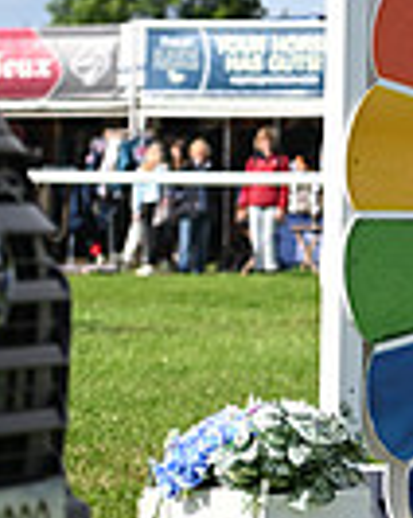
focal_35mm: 377
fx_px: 5773
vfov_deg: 5.1
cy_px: -185
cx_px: 1079
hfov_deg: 4.0
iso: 180
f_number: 4
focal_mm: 92
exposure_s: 1/1250
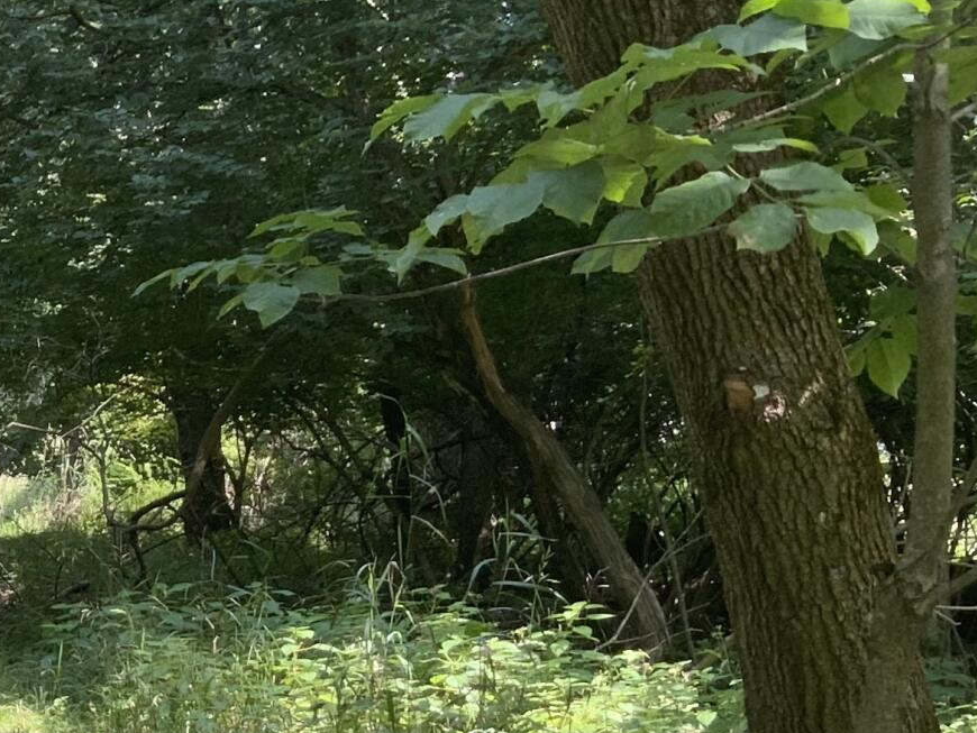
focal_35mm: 100
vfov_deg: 14.6
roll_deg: -2.4
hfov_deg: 17.4
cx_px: -553
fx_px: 2823
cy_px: 715
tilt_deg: -4.4
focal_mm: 3
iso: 25
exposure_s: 1/122
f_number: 1.8
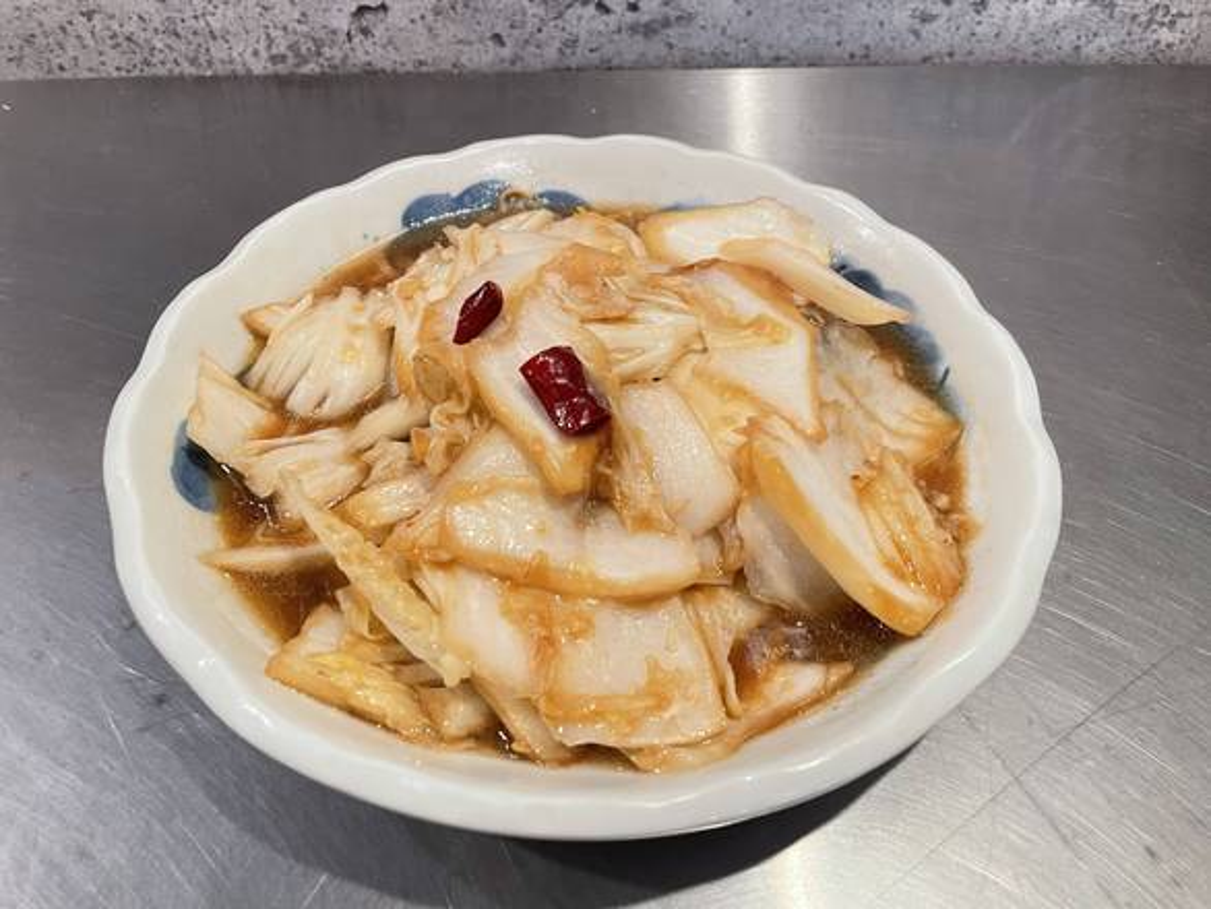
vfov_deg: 53.1
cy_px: 454
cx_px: 606
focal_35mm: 26
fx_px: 910
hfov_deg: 67.3
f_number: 1.6
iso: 200
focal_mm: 4.2
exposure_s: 1/60
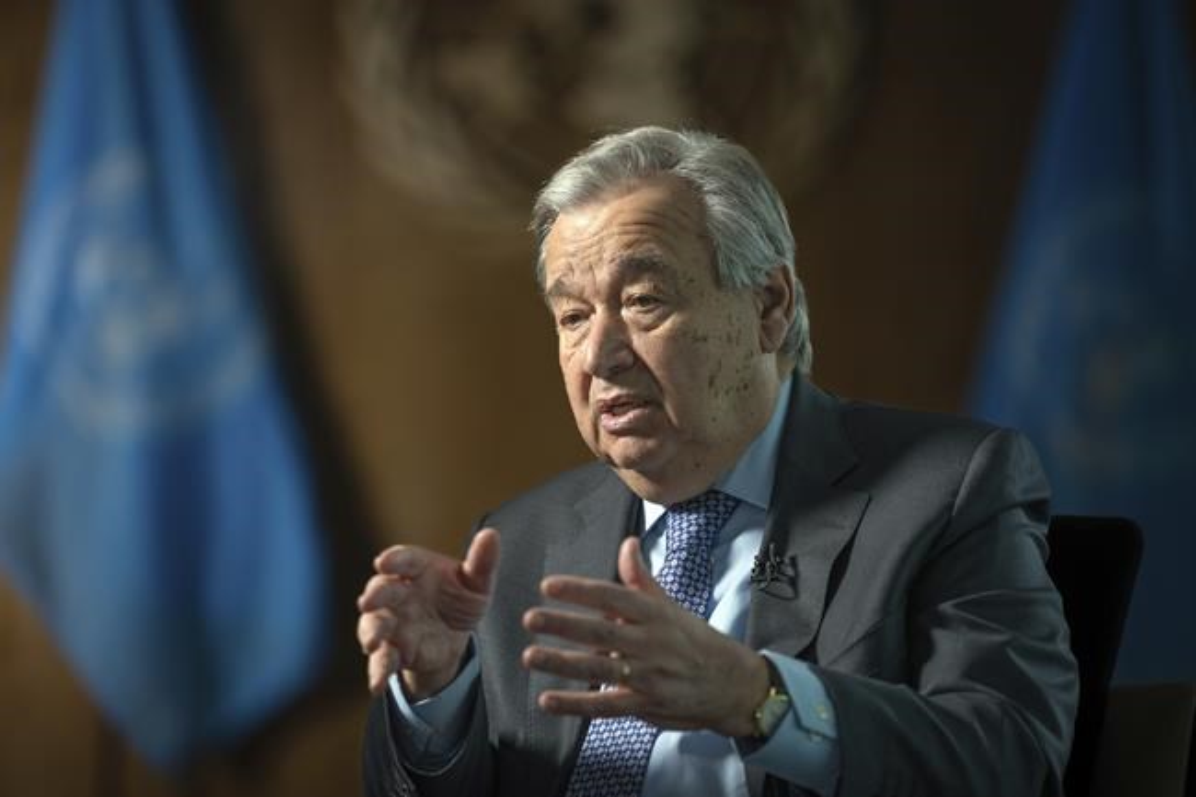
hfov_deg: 10.3
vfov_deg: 6.9
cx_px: 598
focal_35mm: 200
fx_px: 6642
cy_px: 398
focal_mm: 200
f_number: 2.8
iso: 640
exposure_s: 1/100
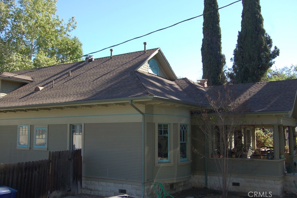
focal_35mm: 40
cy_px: 97
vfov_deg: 33.4
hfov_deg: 48.5
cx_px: 150
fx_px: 330
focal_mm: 26
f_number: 5
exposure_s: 1/500
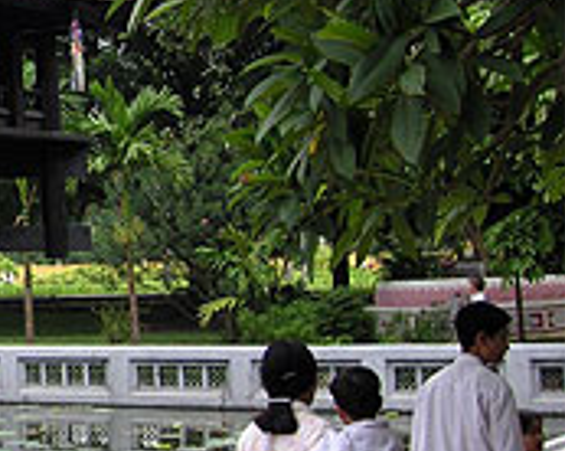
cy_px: 219
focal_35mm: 94
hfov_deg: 18.9
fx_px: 1570
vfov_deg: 16.3
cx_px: -167
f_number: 2.8
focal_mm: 6.1
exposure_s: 1/250
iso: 50
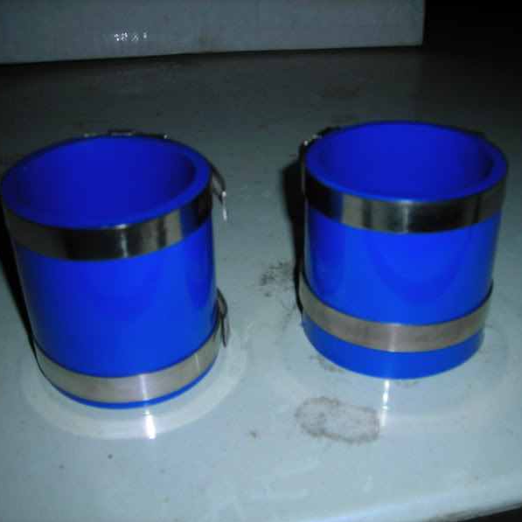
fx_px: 768
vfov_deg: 37.6
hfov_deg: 37.5
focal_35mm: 45
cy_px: 261
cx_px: 296
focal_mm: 6.3
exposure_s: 1/60.1
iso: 50
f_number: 3.2
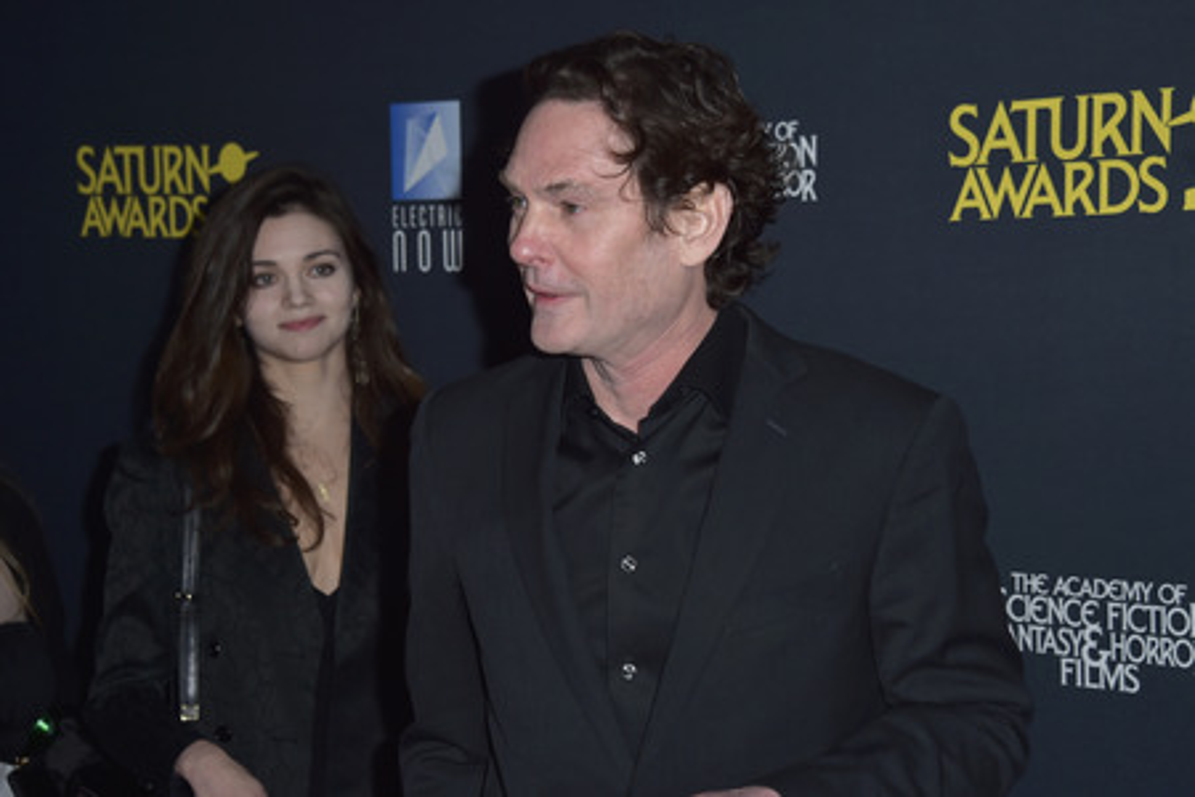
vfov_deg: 17.5
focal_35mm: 78
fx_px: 2589
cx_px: 598
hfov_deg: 26.0
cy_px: 398
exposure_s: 1/250
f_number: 6.3
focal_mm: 78
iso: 250
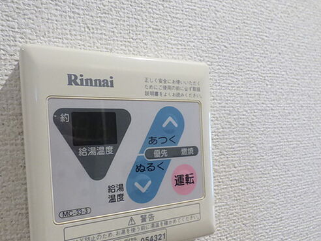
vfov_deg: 52.5
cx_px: 136
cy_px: 151
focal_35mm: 26
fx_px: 241
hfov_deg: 66.9
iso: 800
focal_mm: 3.58
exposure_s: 1/30
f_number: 2.8
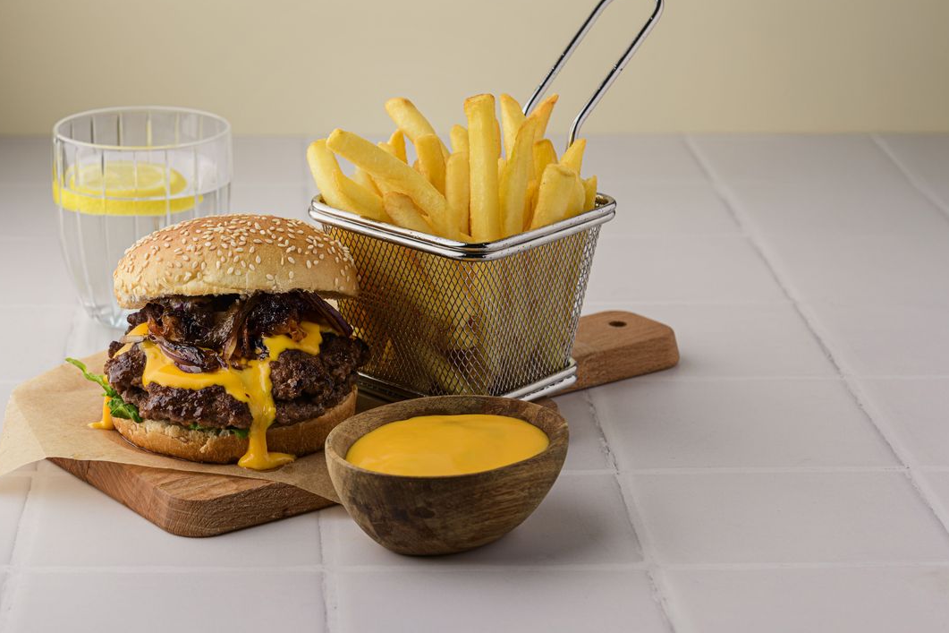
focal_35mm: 95
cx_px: 332
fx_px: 2504
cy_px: 304
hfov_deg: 21.4
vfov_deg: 14.4
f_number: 9
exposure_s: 1/100
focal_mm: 70
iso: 40
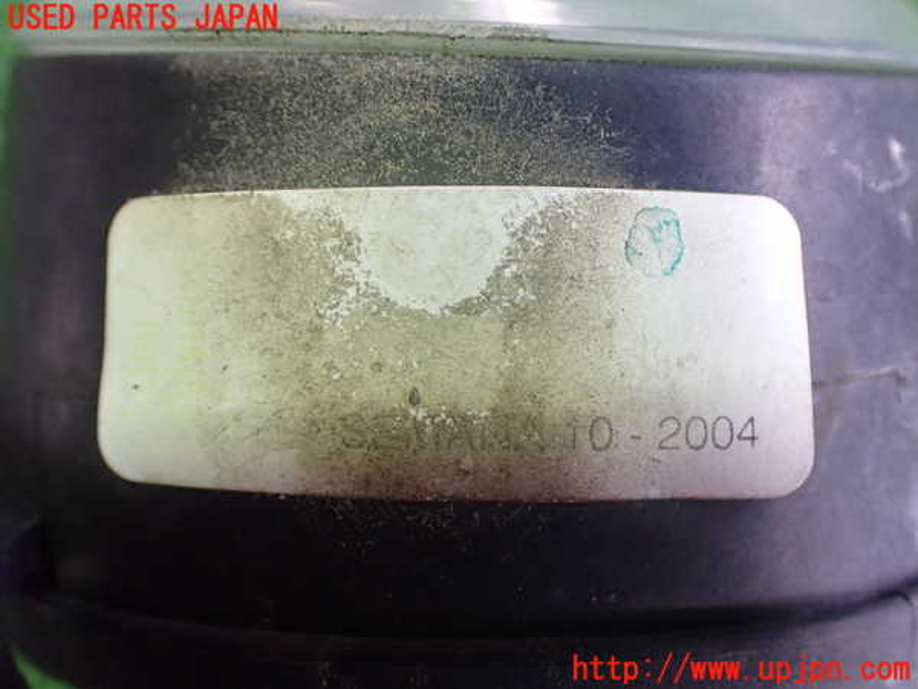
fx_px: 1008
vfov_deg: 37.7
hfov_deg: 49.0
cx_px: 459
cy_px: 344
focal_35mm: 38
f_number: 2.7
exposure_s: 1/60
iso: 800
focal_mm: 6.83
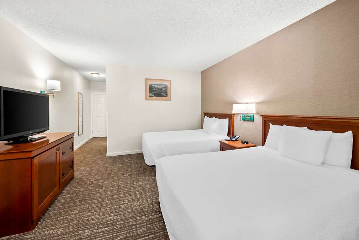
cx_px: 180
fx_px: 140
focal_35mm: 14
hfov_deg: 104.2
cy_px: 120
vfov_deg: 81.3
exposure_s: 1
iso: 250
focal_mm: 14
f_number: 10
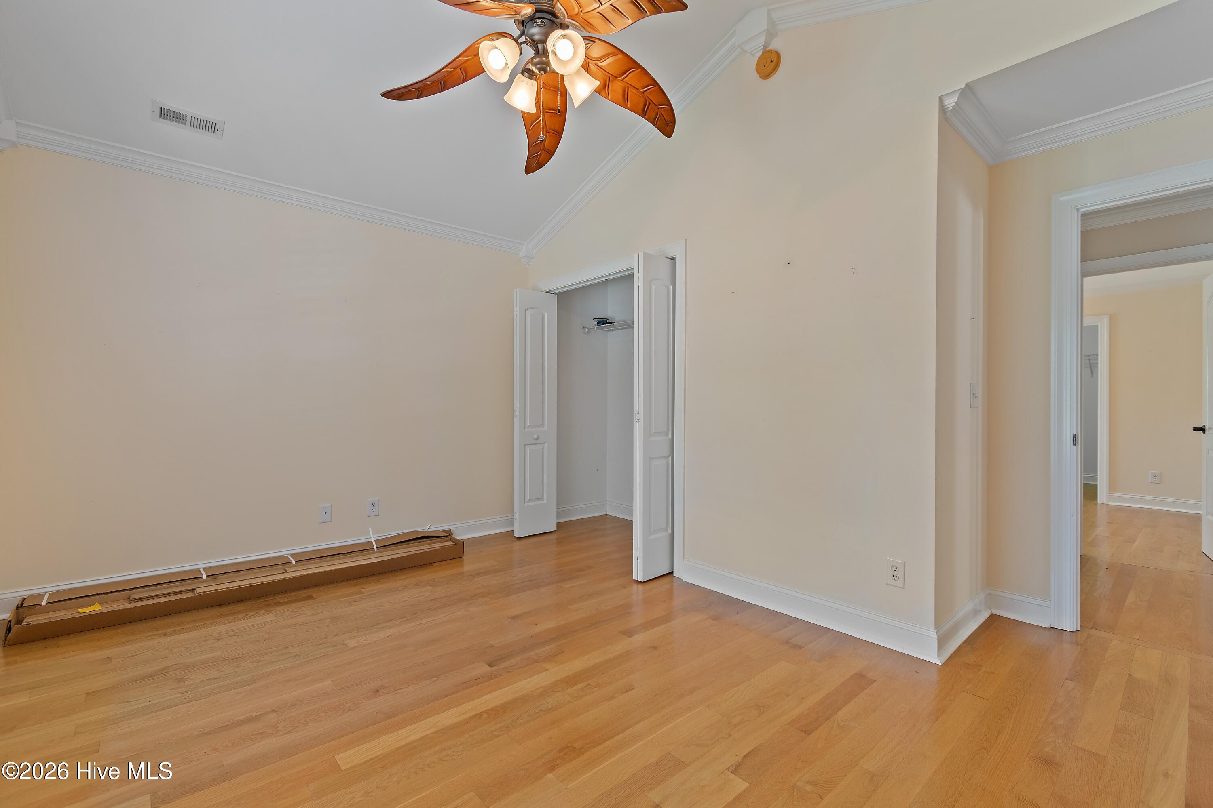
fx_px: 505
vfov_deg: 77.3
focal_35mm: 15
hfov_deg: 100.4
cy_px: 404
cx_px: 606
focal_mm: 10
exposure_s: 1/5
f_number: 4.5
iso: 100
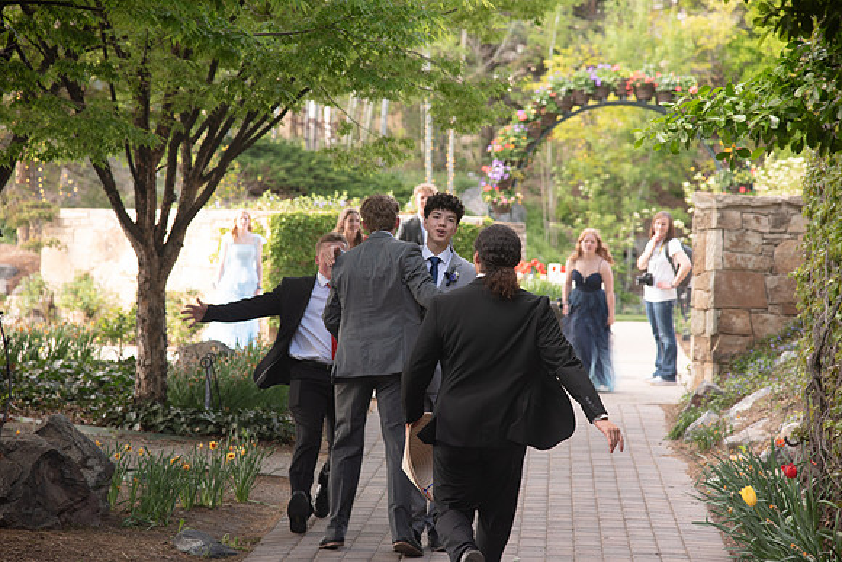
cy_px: 281
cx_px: 421
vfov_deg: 12.2
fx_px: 2620
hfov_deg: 18.3
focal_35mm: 112
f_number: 5
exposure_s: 1/125
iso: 400
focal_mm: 112
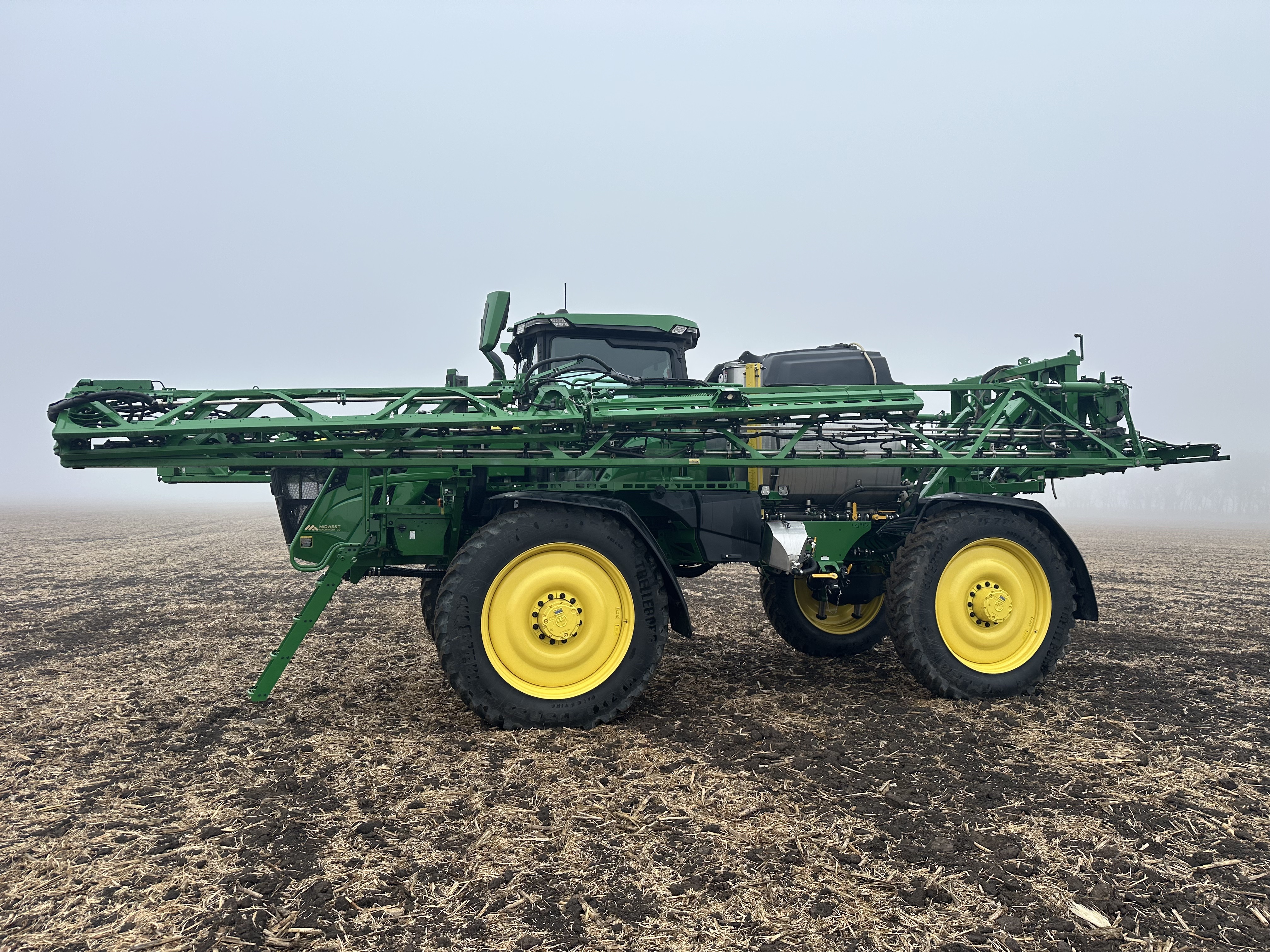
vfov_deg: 56.8
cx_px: 635
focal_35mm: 24
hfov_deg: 71.6
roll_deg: -0.9
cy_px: 476
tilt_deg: +1.7
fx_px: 881
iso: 80
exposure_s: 1/1029
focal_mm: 6.86
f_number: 1.78
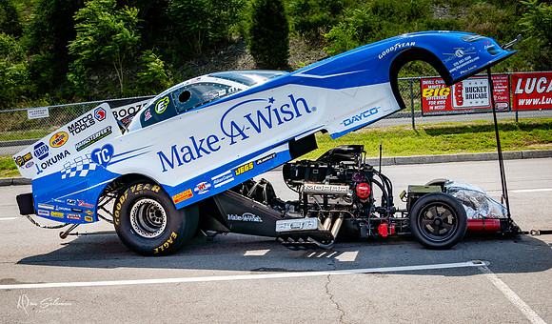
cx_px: 290
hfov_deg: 47.4
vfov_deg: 28.8
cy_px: 197
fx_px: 628
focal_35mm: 42
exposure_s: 1/500
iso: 100
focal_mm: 25
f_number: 5.6
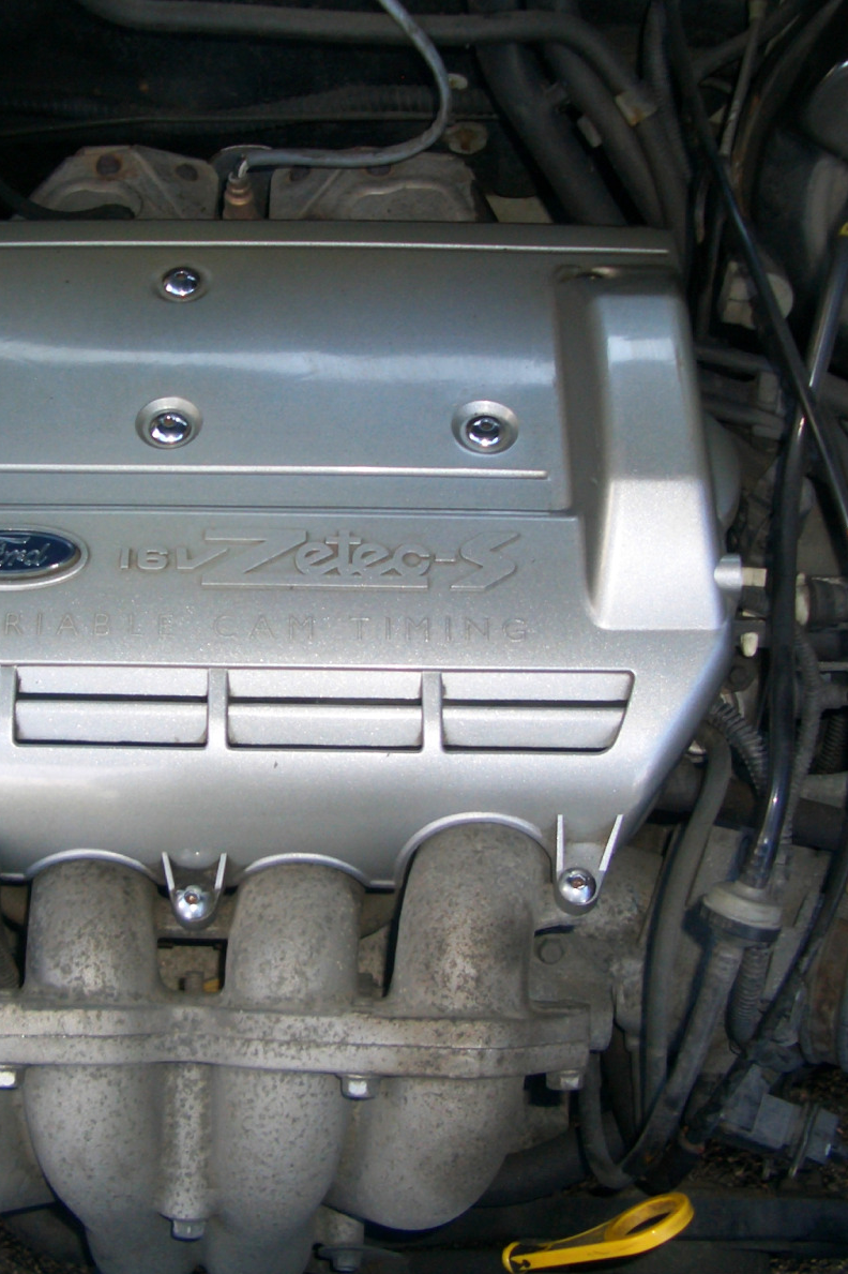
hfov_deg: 27.2
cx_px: 243
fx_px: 1732
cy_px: 634
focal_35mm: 49
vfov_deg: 40.4
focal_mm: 5.8
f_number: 2.6
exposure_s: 1/60
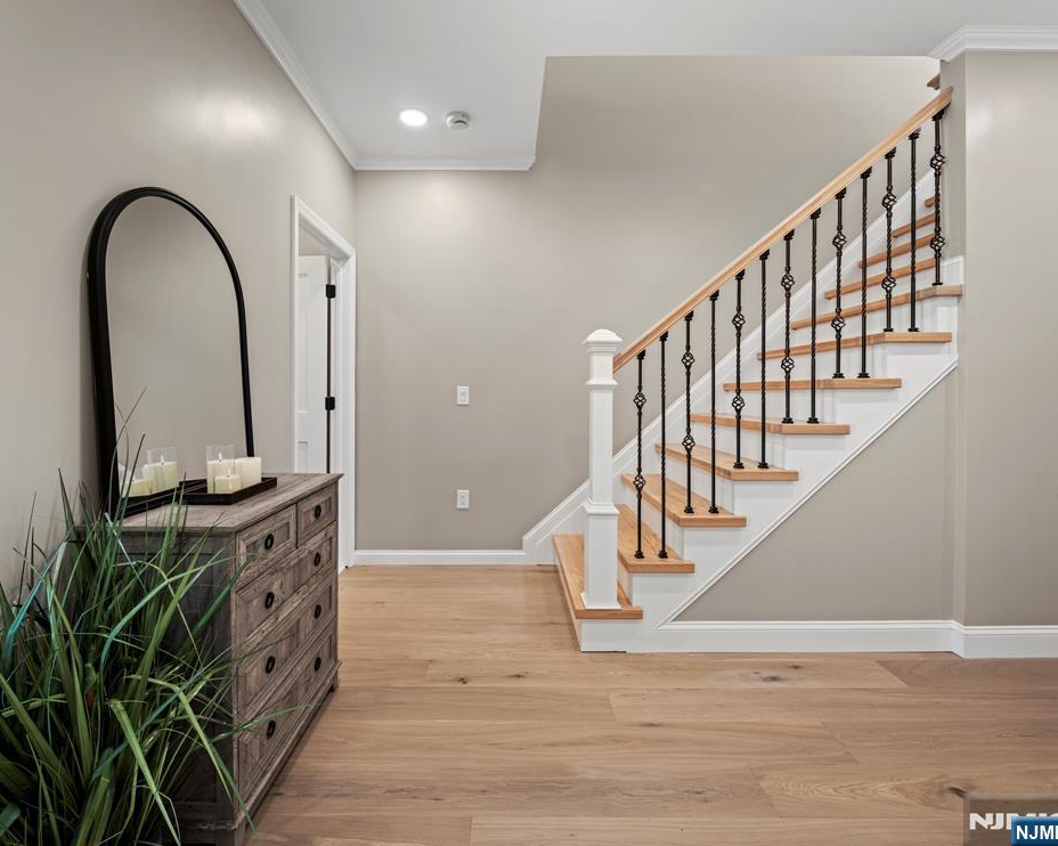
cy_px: 411
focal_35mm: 14
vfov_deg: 87.9
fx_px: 438
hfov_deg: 100.6
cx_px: 496
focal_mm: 17
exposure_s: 1.1
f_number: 10
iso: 100
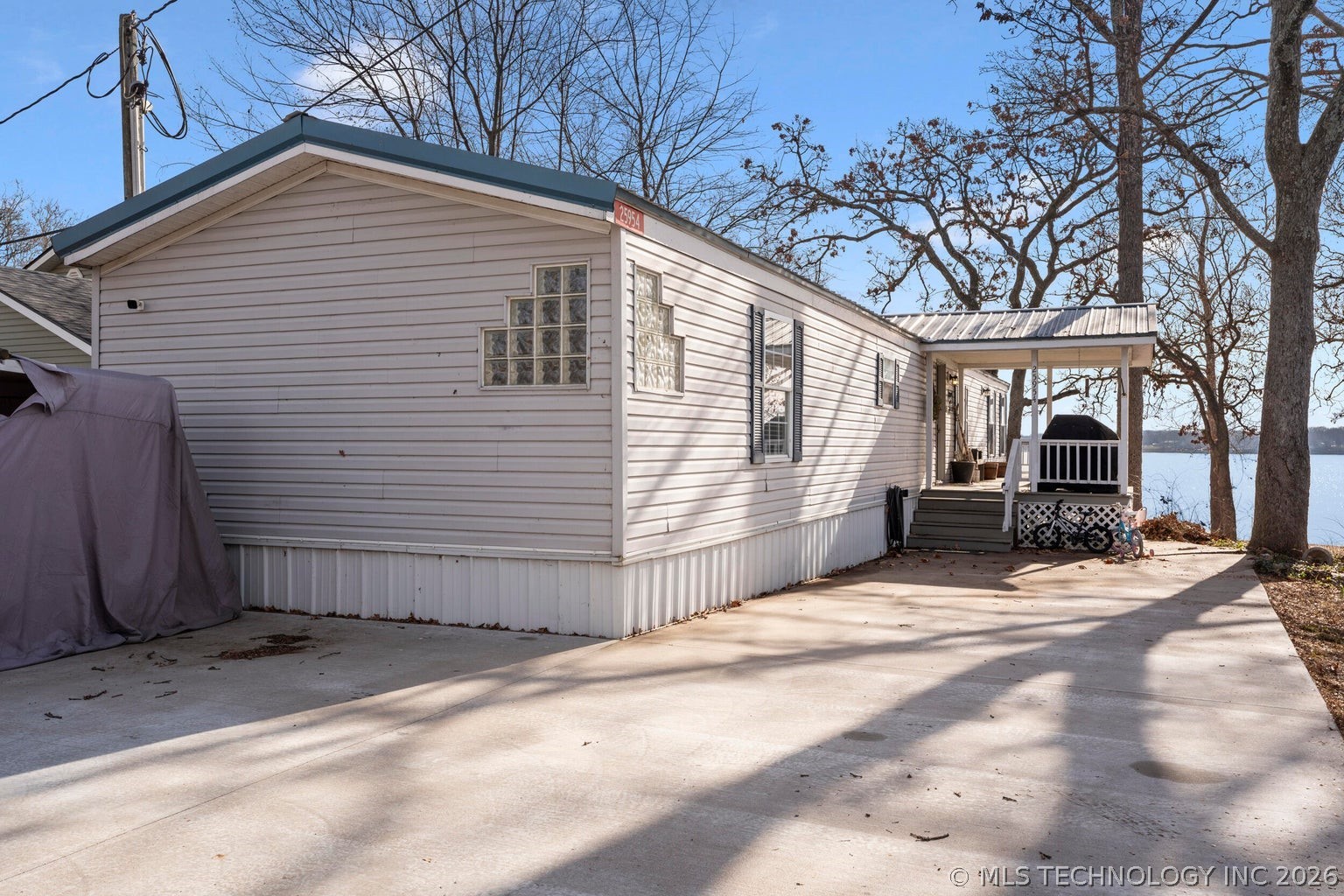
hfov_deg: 65.5
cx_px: 672
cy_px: 448
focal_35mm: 28
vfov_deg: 46.4
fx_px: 1045
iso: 160
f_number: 8
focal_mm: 28
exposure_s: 1/160
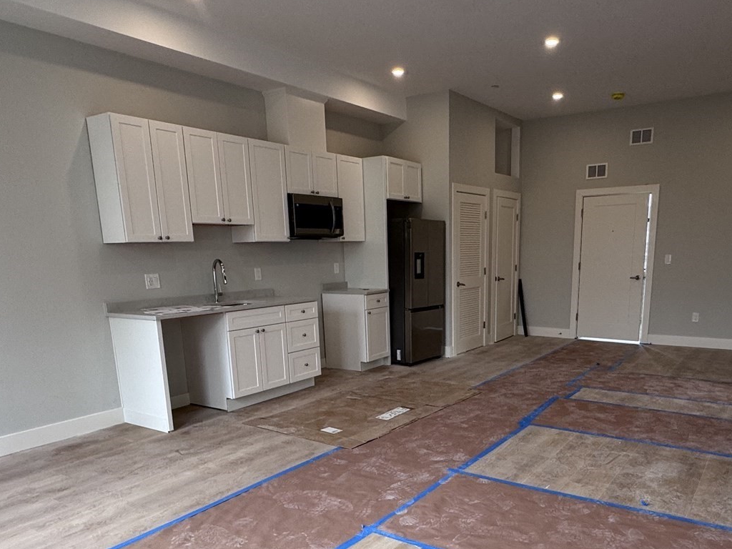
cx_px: 408
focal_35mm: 28
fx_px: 592
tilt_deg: -14.2
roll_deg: +1.4
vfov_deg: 48.3
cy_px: 392
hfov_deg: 63.3
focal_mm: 2.22
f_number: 2.2
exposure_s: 1/99
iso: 100
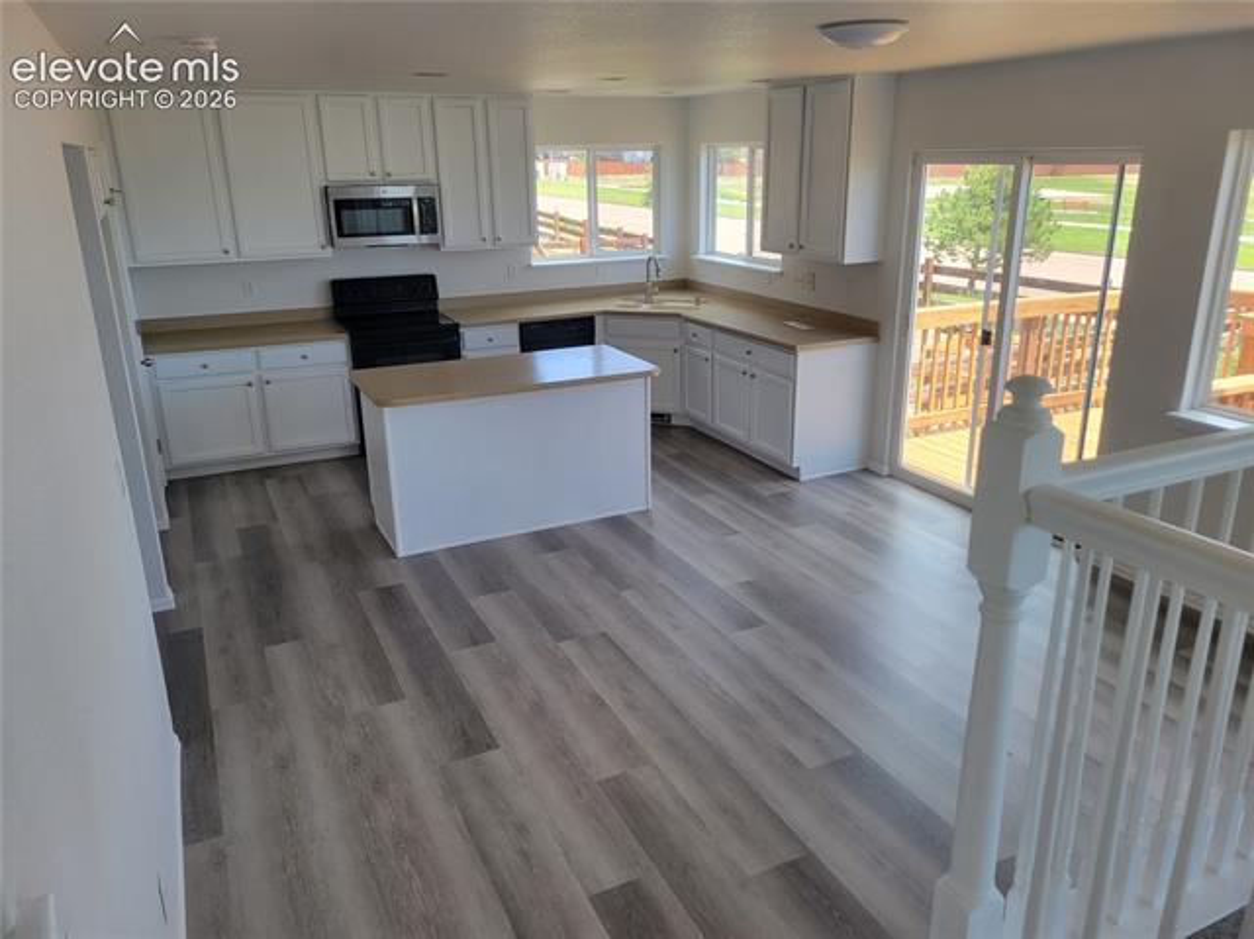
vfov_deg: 53.0
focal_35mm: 26
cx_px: 627
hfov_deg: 67.3
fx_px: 941
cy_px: 470
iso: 40
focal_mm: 5.4
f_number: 1.8
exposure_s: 1/195
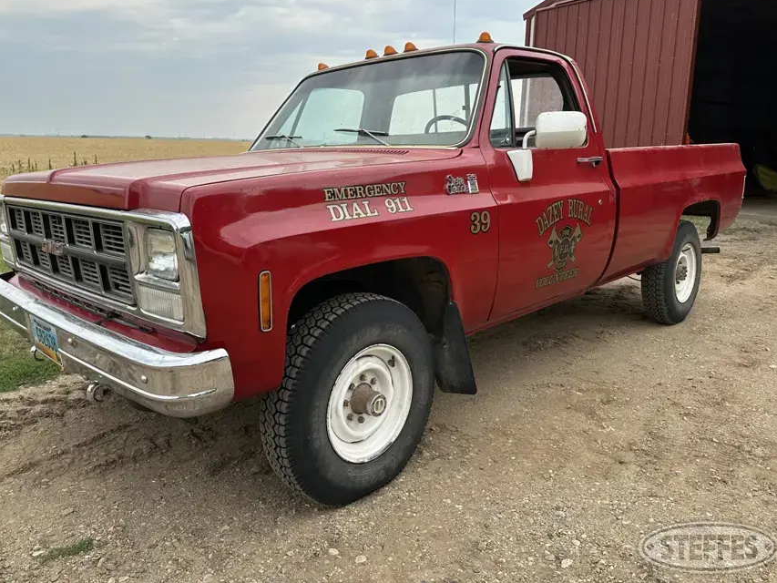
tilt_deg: -11.1
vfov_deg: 51.2
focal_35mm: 27
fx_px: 606
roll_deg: -1.0
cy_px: 256
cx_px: 363
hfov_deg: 65.2
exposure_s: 1/1029
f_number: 1.78
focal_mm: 6.86
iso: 80
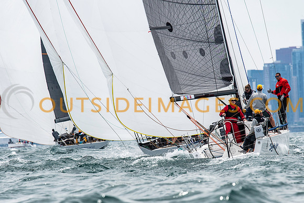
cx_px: 164
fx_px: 4100
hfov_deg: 4.2
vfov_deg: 2.8
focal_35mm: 485
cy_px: 109
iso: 400
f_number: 5.6
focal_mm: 300
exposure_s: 1/2000
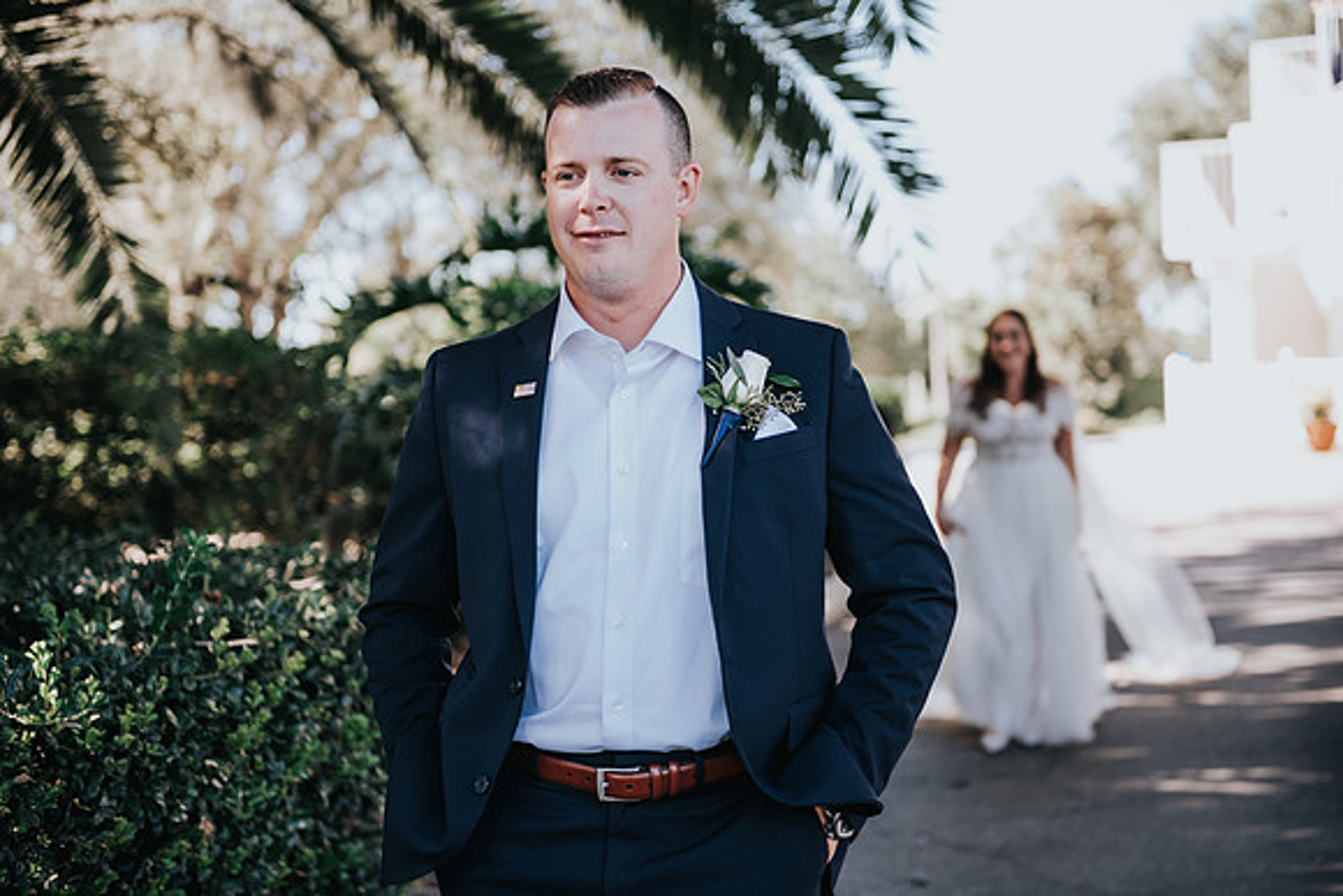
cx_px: 672
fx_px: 2612
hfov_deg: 28.8
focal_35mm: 70
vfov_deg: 19.5
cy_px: 448
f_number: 2.8
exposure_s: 1/160
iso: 125
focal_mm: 70
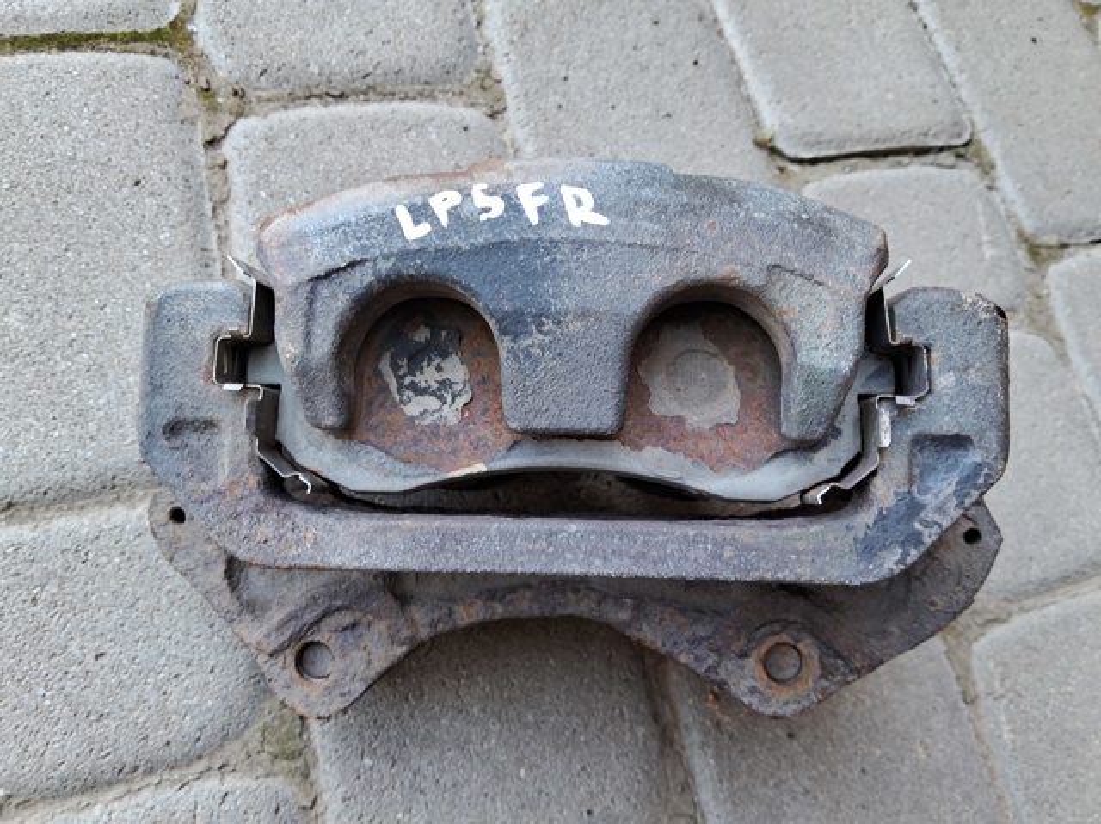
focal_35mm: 26
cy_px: 412
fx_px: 826
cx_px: 550
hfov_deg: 67.3
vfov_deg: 53.0
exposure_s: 1/40
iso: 64
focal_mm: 3.98
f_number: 1.8
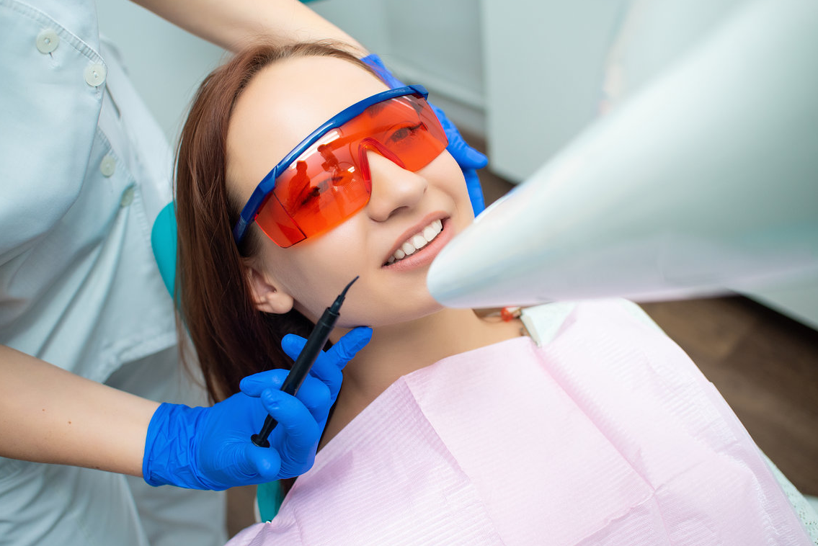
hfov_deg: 51.9
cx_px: 394
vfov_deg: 36.0
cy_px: 266
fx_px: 841
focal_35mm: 37
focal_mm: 35
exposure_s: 1/160
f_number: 2.5
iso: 500
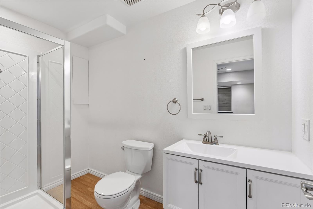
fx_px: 148
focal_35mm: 17
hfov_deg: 93.3
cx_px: 156
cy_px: 104
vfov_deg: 70.4
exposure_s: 1/15
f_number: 9
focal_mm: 17
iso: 400
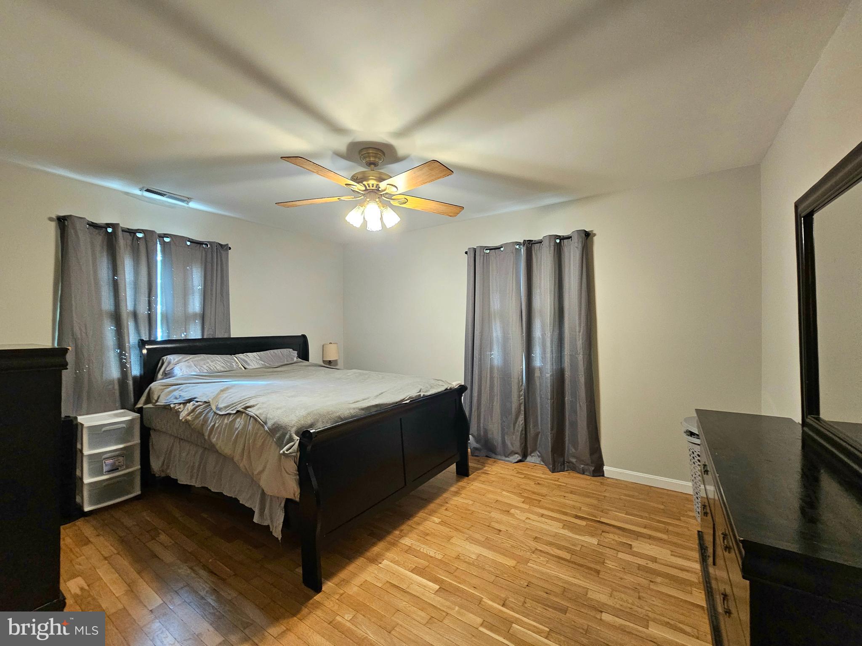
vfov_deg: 89.9
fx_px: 324
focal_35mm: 13
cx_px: 431
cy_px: 323
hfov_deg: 106.2
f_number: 2.2
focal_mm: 2.2
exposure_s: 1/40
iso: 320
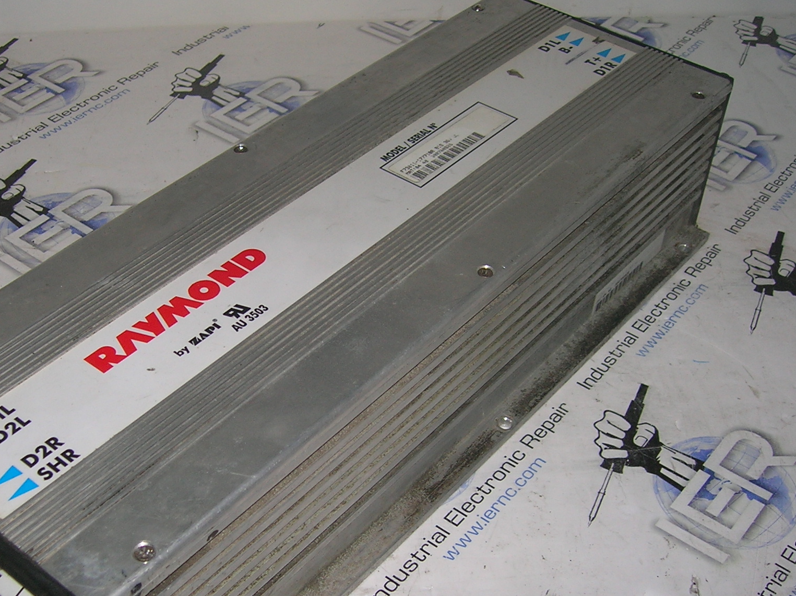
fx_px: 1172
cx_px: 314
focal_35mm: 51
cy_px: 365
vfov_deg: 28.4
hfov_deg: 37.4
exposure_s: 1/60.1
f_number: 2.9
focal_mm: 5.7
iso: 50
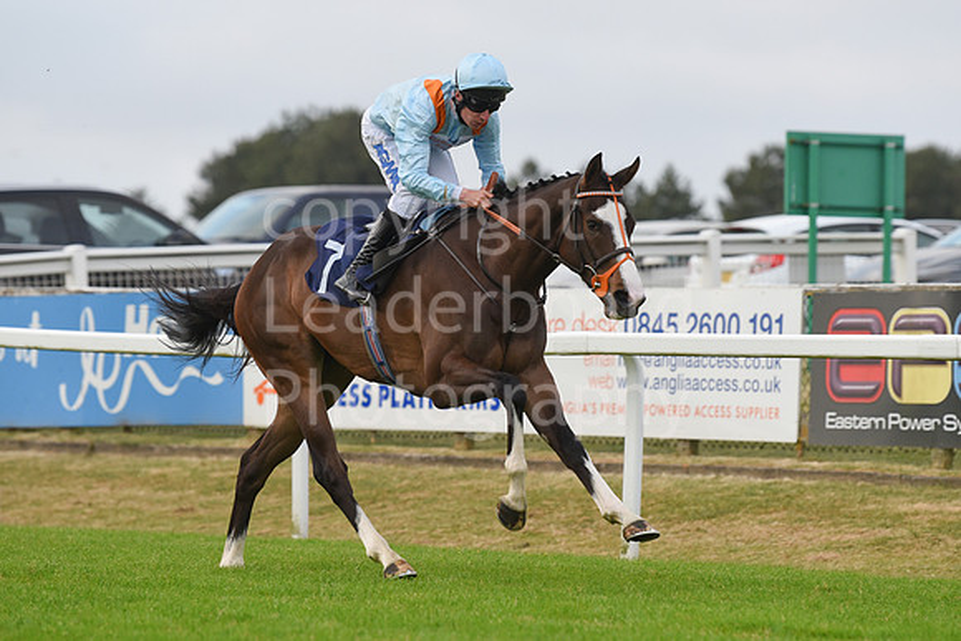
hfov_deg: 10.3
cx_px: 480
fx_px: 5340
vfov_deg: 6.9
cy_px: 320
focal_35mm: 200
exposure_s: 1/2000
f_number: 4
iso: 1000
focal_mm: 200
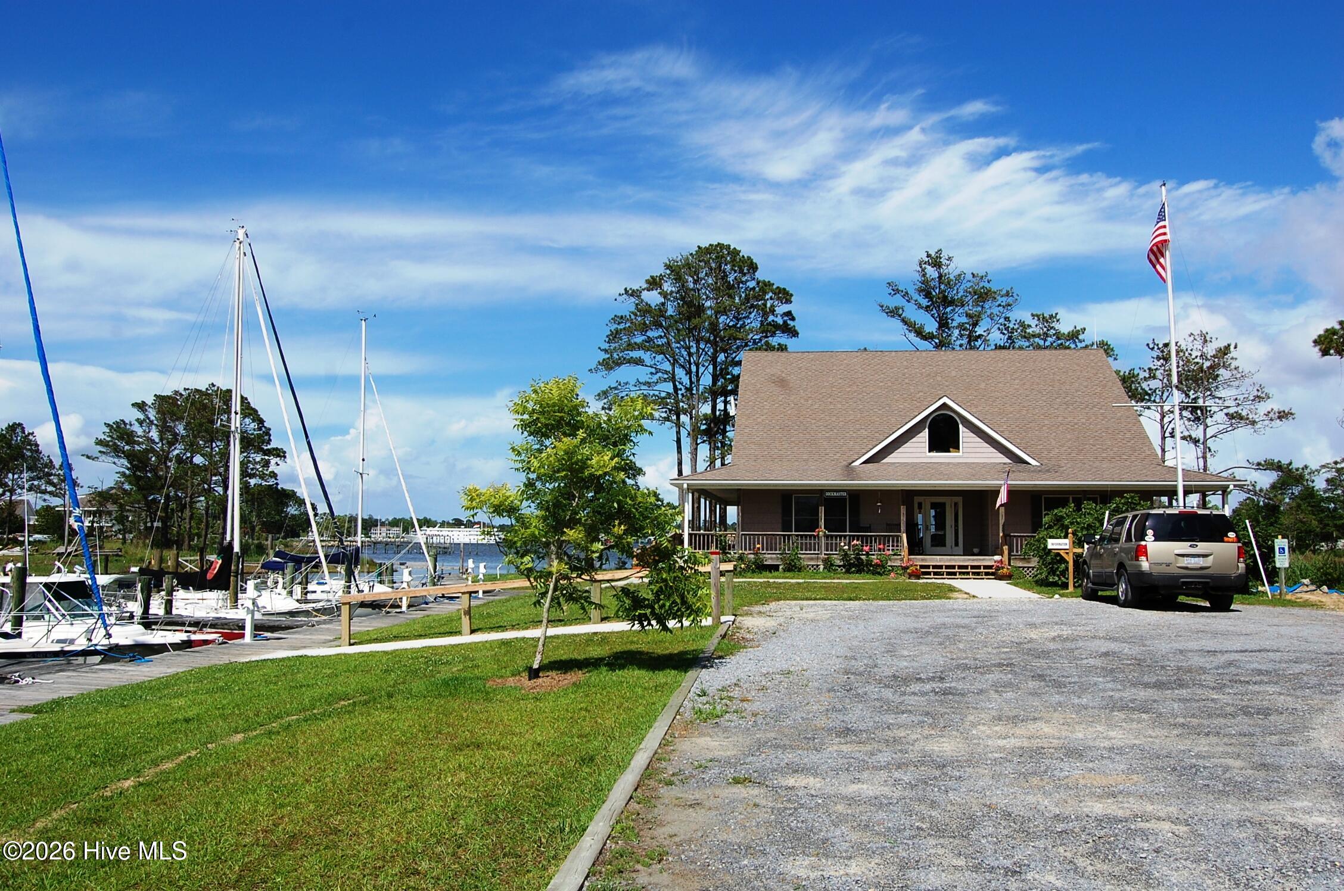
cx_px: 672
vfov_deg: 47.8
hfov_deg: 67.5
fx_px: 1006
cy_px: 446
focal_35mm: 27
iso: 200
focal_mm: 18
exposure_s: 1/400
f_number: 10
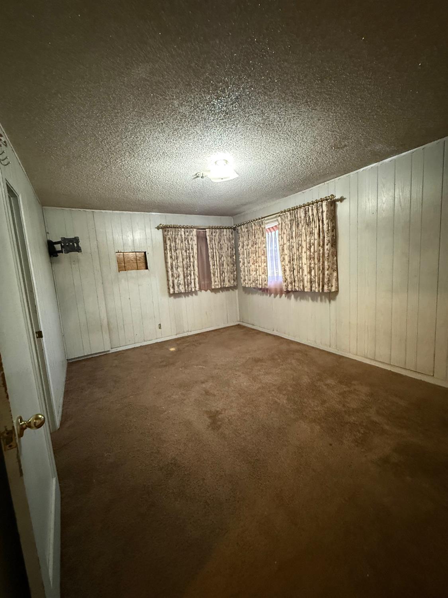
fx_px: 242
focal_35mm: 14
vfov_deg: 102.1
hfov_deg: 85.7
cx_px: 224
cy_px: 299
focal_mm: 2.22
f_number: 2.2
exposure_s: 1/40
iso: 1000
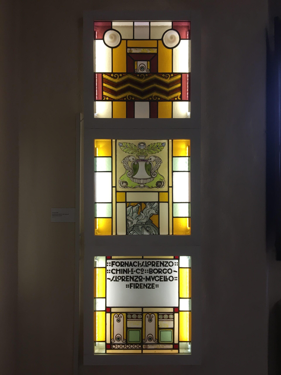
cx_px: 140
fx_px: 314
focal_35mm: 29
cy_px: 188
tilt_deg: +0.6
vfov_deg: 61.7
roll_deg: -0.1
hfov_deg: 48.2
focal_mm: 4.15
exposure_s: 1/33
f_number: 2.2
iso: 25
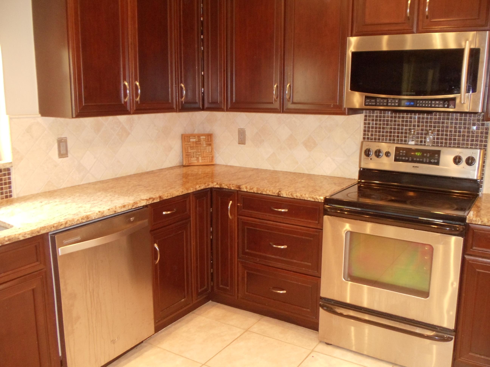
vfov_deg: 32.9
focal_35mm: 44
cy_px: 184
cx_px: 245
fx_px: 623
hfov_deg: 42.9
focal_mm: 6
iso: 400
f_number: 3.5
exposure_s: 1/8
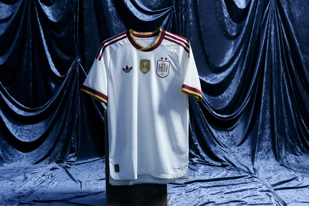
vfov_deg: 26.5
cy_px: 103
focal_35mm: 51
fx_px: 438
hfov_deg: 38.9
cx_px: 154
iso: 250
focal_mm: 51
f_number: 8
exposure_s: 1/160
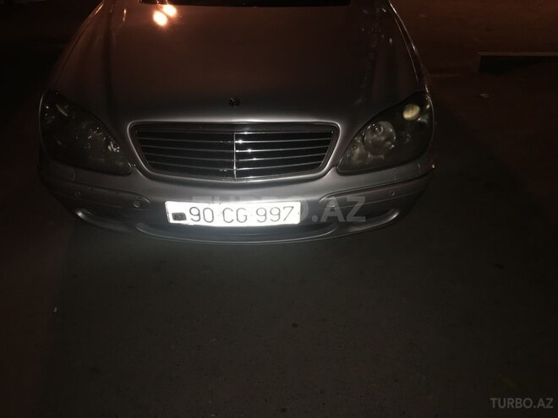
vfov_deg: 48.2
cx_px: 279
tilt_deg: -35.2
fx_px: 467
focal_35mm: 29
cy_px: 209
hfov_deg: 61.7
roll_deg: +1.4
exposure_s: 1/17
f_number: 2.2
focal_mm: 4.15
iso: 100
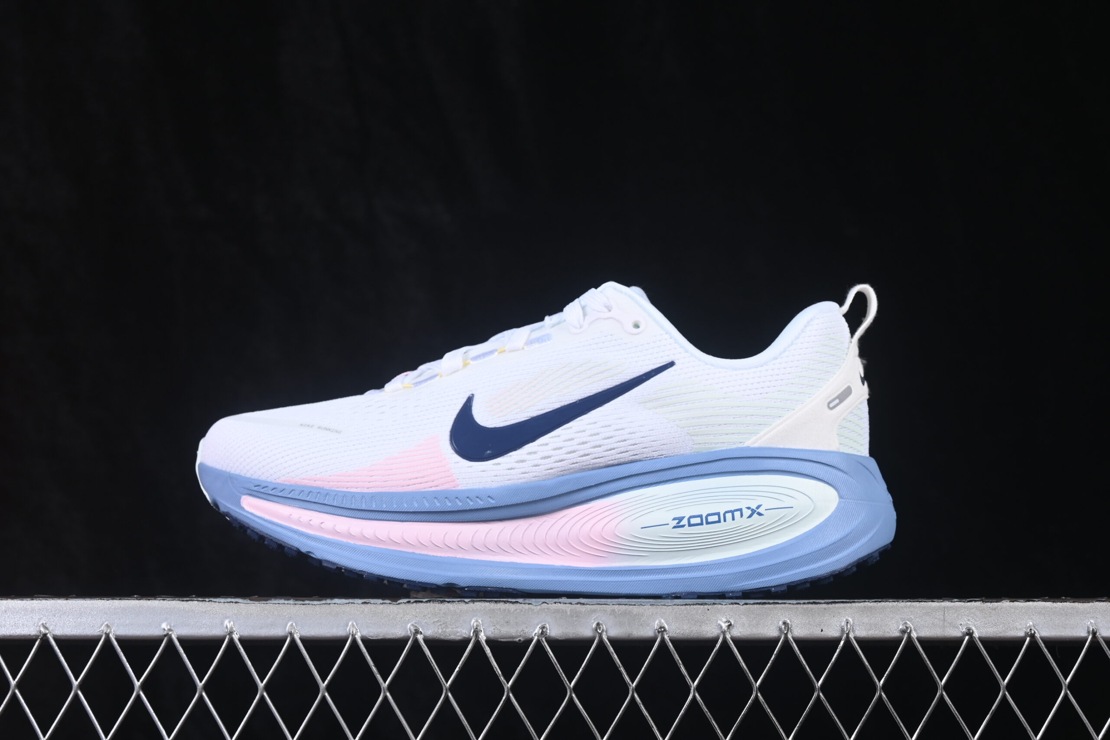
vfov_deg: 18.2
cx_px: 555
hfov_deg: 27.0
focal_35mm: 75
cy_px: 370
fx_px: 2312
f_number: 8
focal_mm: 50
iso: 160
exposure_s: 1/80
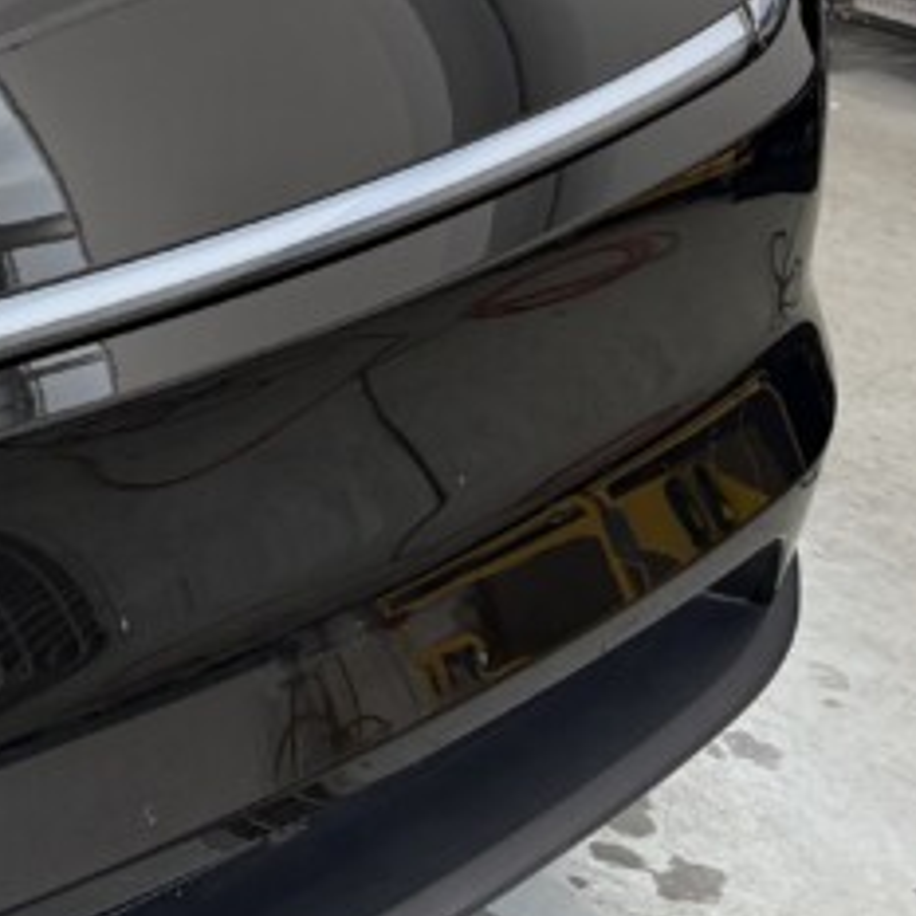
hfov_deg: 15.4
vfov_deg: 16.9
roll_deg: +0.8
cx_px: -598
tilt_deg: -20.0
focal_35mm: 101
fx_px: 3024
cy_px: 24
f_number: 1.6
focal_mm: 5.96
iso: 50
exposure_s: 1/100
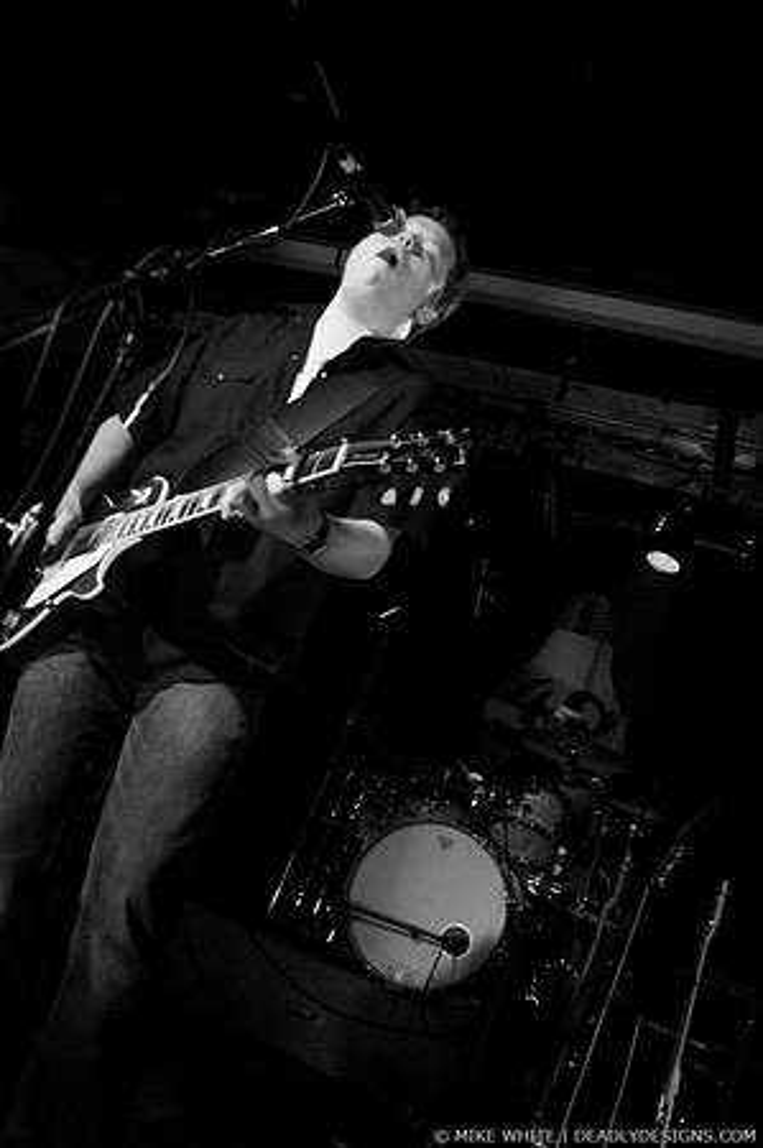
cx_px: 382
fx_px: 956
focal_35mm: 30
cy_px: 574
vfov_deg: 62.0
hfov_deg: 43.5
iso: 800
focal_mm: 20
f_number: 2.8
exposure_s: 1/60
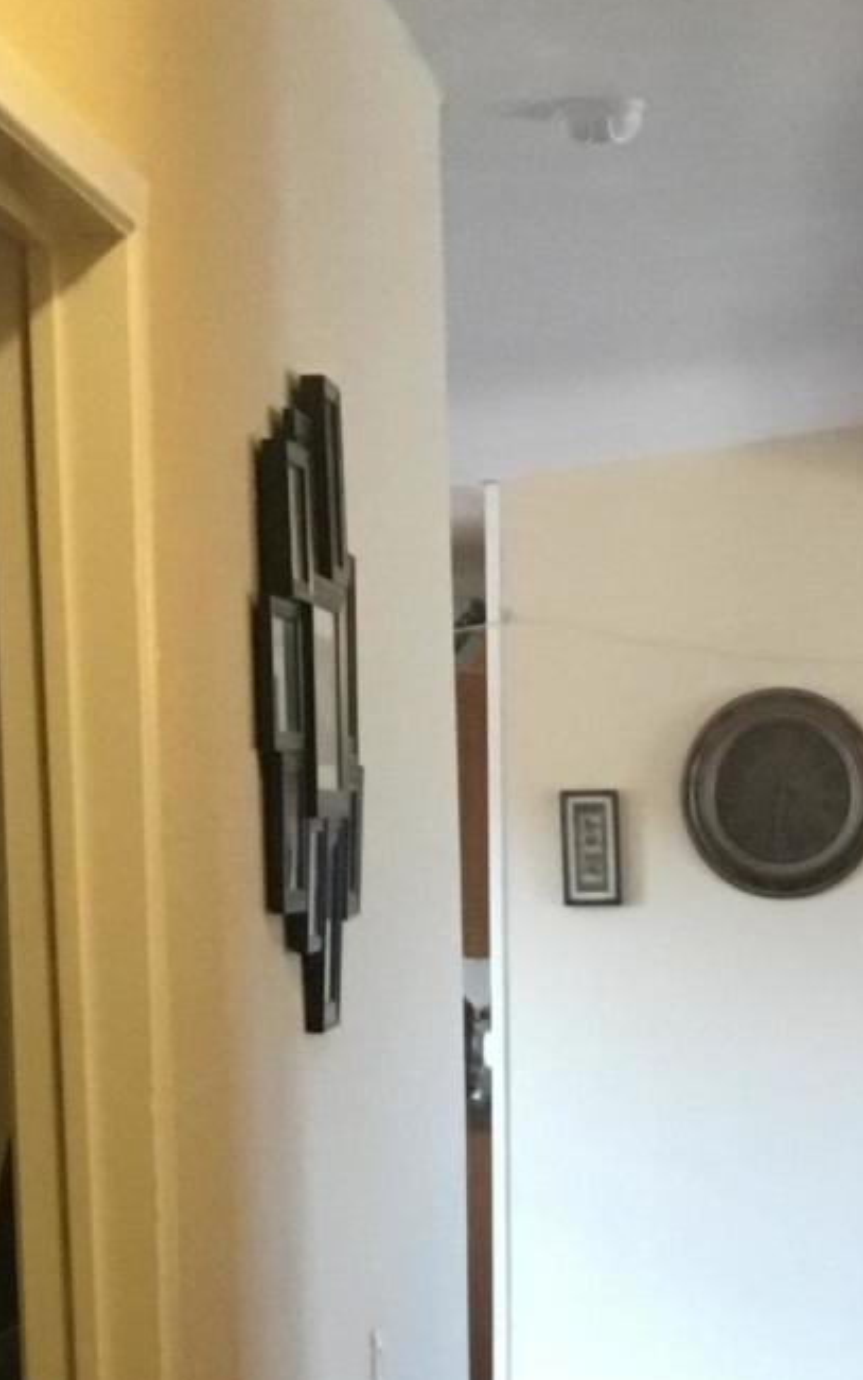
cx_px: 835
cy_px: 1698
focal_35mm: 101
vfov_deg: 19.3
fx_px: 3800
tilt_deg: -12.3
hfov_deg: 12.8
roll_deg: -0.6
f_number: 2.4
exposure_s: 1/30
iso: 160
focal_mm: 3.3
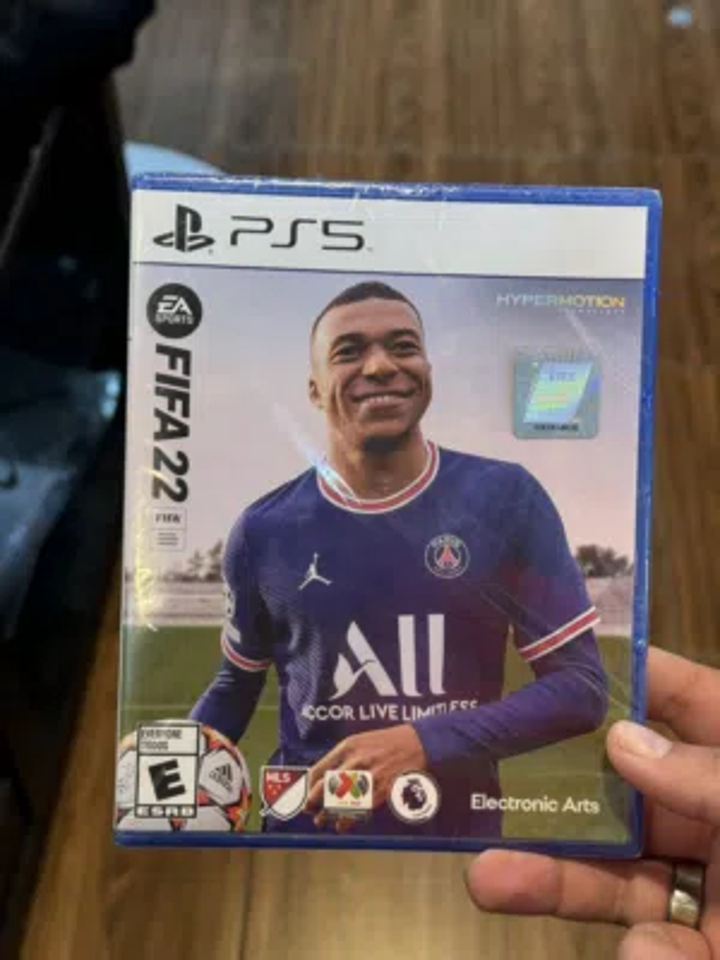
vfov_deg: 39.7
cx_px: 360
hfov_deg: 30.3
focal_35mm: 48
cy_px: 480
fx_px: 1331
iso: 100
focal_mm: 6.86
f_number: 1.78
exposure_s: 1/50
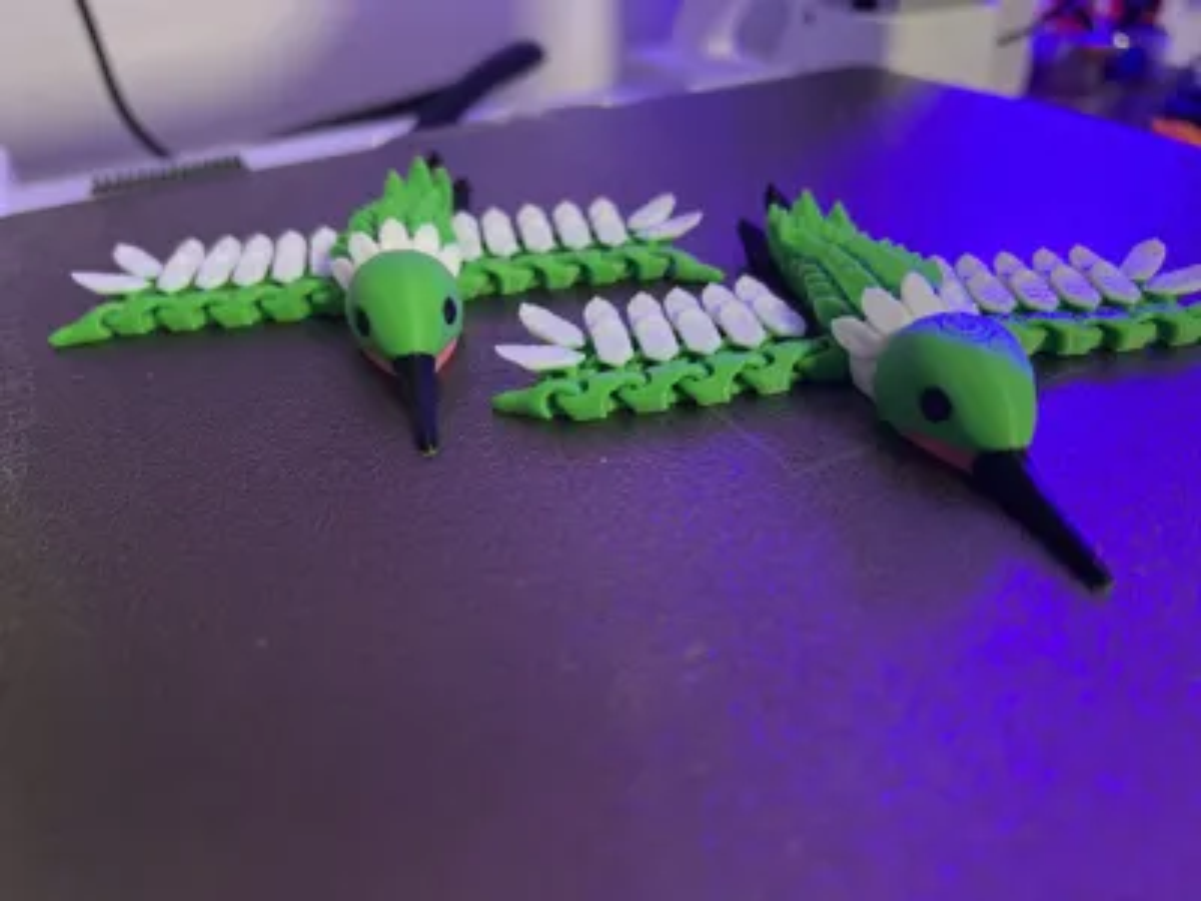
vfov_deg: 53.1
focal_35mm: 26
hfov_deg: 67.3
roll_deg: +3.8
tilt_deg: -33.5
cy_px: 450
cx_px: 600
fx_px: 902
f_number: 1.5
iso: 400
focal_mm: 5.7
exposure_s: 1/60
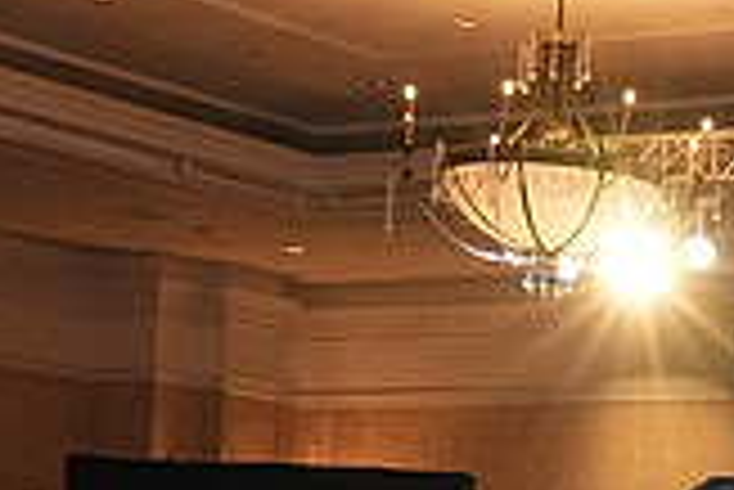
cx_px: 932
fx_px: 3041
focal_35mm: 149
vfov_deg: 8.9
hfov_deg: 13.3
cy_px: 838
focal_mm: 28
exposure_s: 1/200
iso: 5000
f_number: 6.3
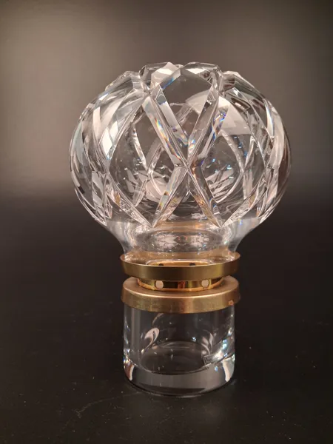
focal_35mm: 27
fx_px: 346
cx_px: 166
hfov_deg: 51.4
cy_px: 222
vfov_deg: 65.3
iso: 400
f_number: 1.8
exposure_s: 1/50
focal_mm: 4
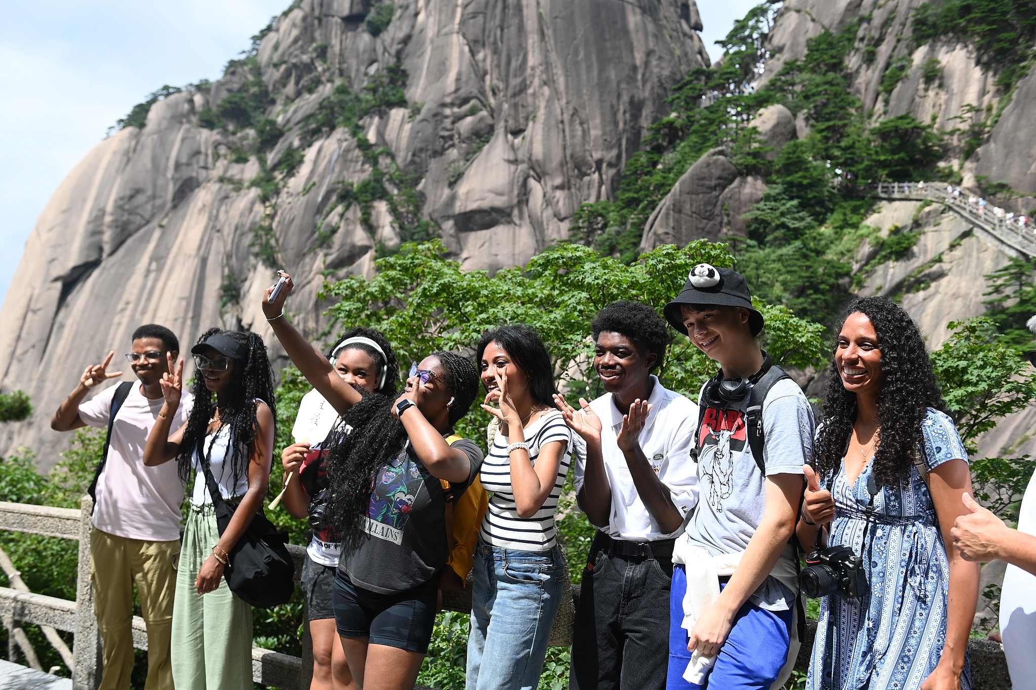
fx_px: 1036
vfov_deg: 36.9
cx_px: 518
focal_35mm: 36
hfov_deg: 53.1
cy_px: 345
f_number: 5
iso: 200
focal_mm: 36
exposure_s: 1/1000
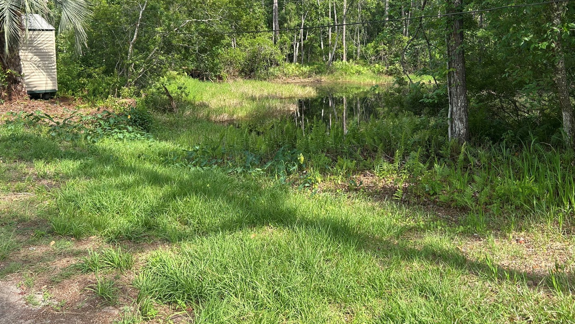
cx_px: 289
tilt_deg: -5.7
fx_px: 488
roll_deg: +0.8
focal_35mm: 32
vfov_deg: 36.0
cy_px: 87
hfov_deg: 61.0
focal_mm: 5.7
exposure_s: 1/1209
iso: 50
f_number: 1.5
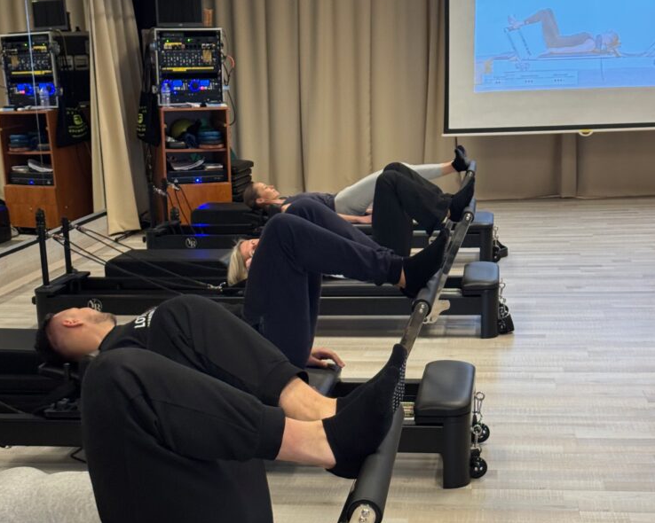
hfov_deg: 29.1
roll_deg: +0.5
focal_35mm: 65
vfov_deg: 23.3
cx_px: 323
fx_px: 1260
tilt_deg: -14.2
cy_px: 383
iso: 250
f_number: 1.78
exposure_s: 1/60
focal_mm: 6.76
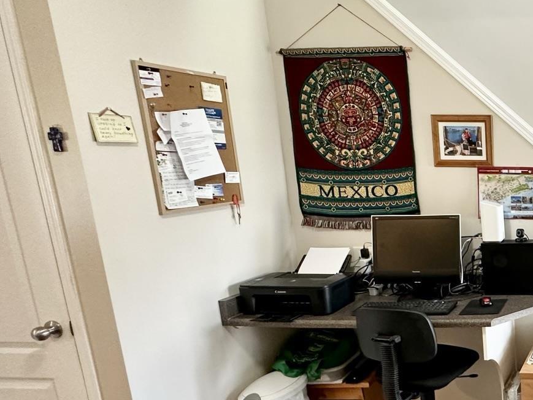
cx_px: 599
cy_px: 253
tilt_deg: -12.4
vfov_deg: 42.6
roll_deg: +1.3
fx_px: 508
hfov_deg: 42.3
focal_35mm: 33
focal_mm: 2.22
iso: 250
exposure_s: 1/60
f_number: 2.2
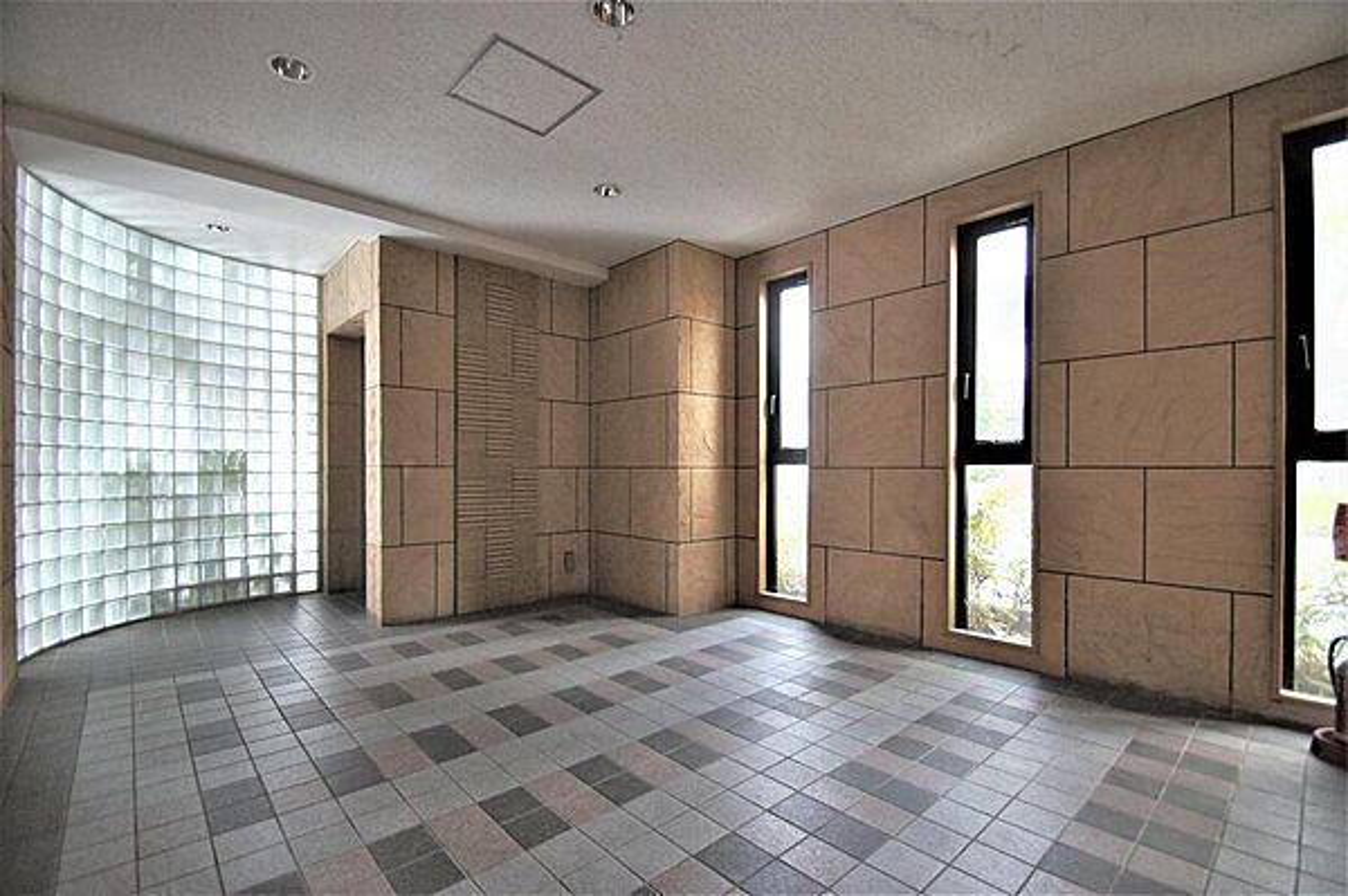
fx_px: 561
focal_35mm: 15
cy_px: 448
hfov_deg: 100.4
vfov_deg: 77.2
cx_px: 674
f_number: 3.5
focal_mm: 10
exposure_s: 1/30
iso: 800
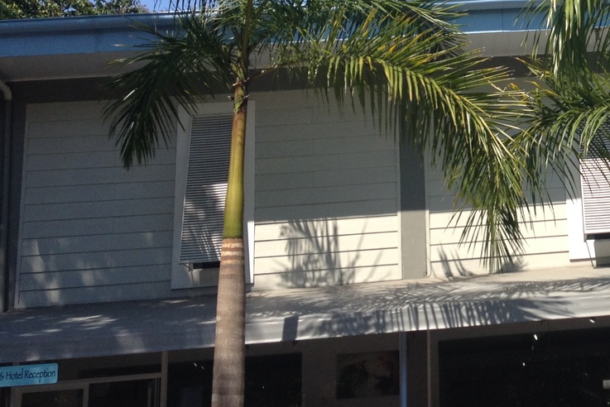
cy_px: 101
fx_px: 1339
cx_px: 622
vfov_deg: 17.2
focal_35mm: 79
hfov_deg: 24.4
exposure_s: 1/1200
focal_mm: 4.28
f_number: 2.4
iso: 50
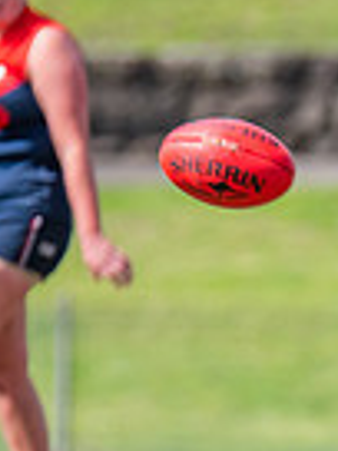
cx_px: 760
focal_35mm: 1963
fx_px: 25556
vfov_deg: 1.0
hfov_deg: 0.8
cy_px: 278
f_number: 8
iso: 800
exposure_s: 1/1600
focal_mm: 460
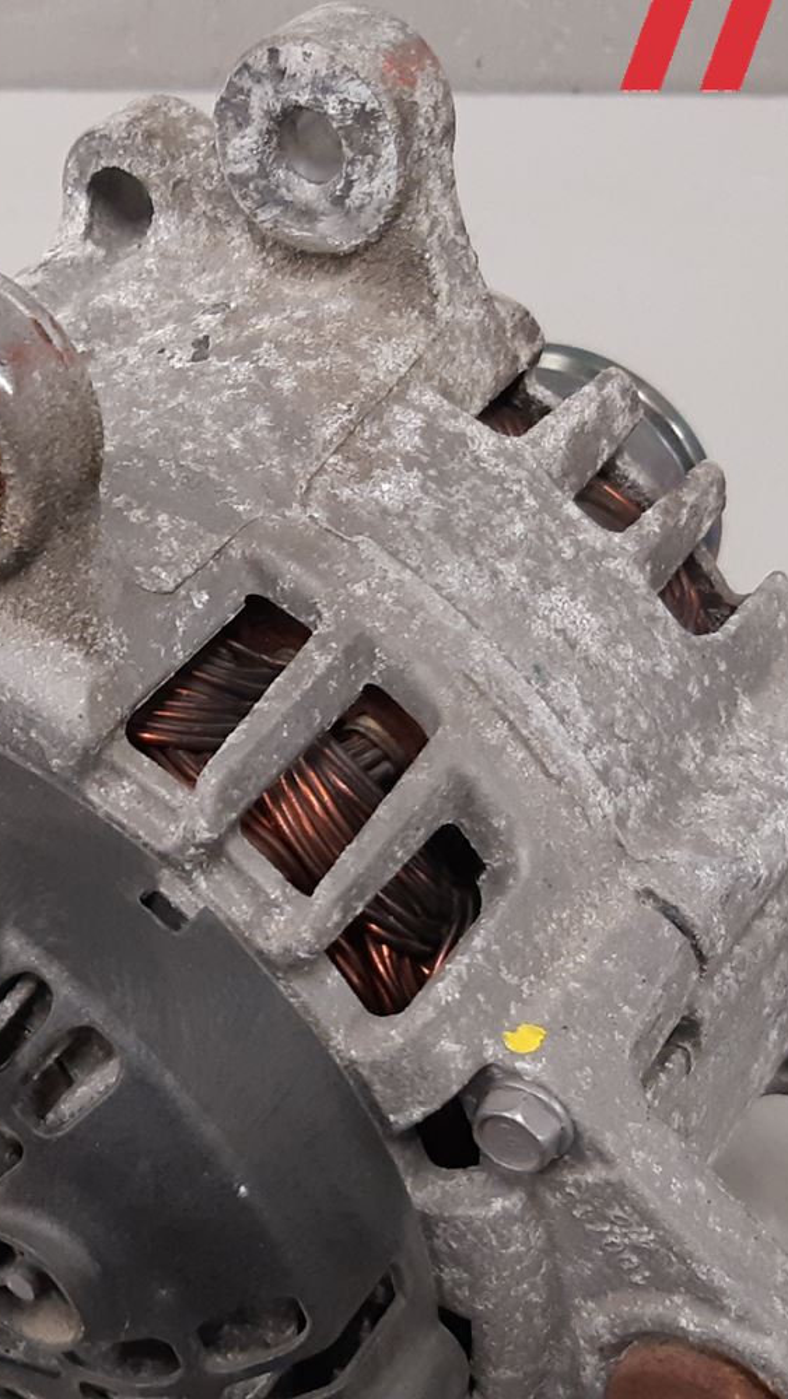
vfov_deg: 35.7
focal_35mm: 58
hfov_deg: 20.2
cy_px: 929
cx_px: 46
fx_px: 2153
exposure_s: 1/50
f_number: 1.7
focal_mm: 3.93
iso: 200
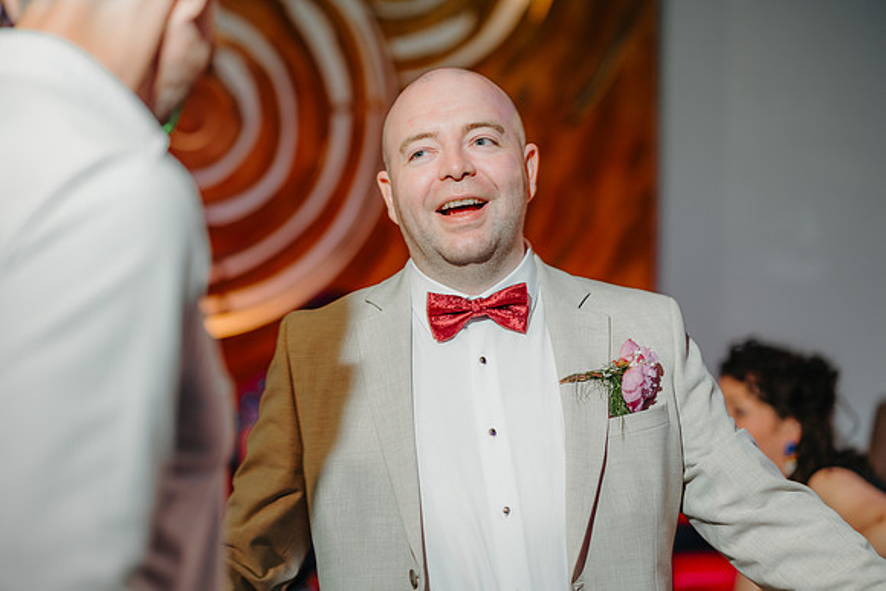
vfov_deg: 16.1
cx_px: 443
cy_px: 296
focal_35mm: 85
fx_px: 2092
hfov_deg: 23.9
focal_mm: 85
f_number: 2.2
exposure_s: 1/200
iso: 200
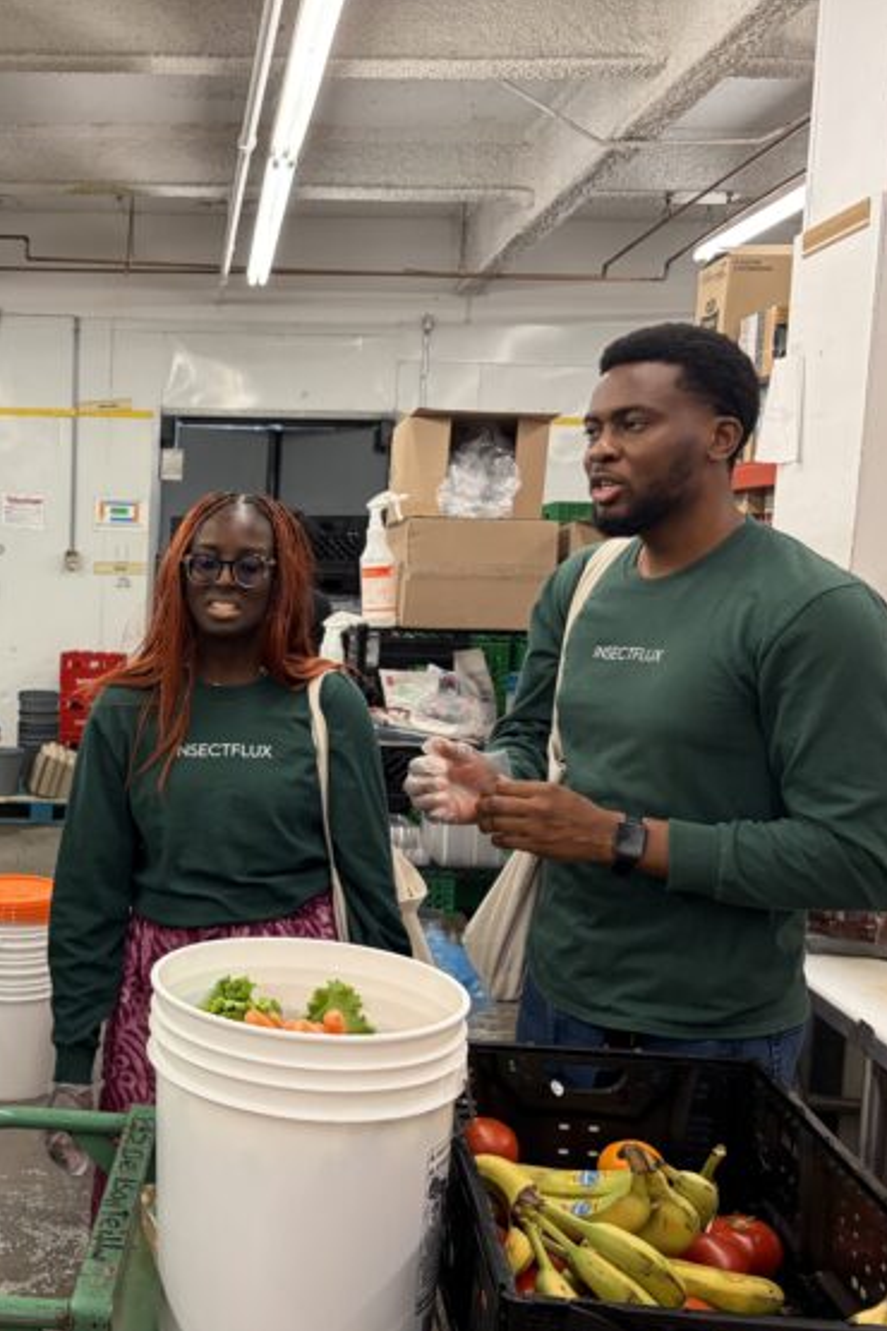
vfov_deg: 51.9
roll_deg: -1.4
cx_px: 84
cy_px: 669
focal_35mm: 37
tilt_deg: -4.5
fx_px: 1367
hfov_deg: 33.9
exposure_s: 1/120
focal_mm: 5.96
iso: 250
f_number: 1.6
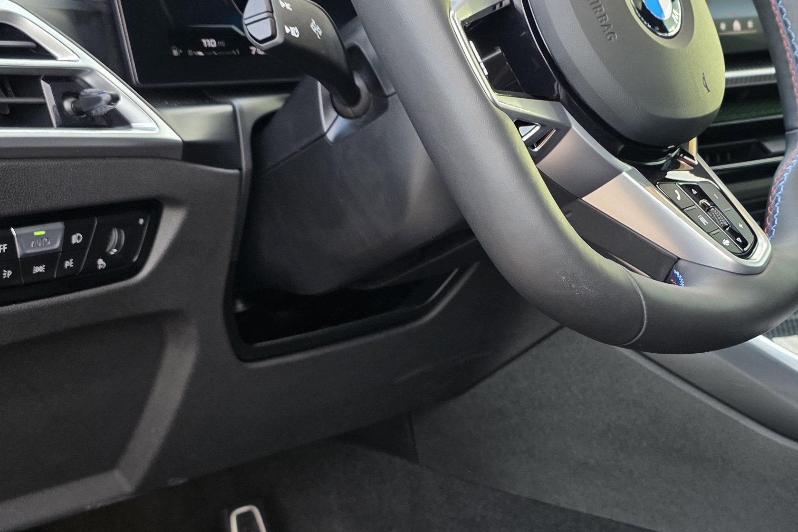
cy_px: 303
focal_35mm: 57
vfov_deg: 23.8
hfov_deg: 34.2
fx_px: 1263
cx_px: 612
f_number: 1.7
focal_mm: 6.3
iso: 100
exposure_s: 1/61
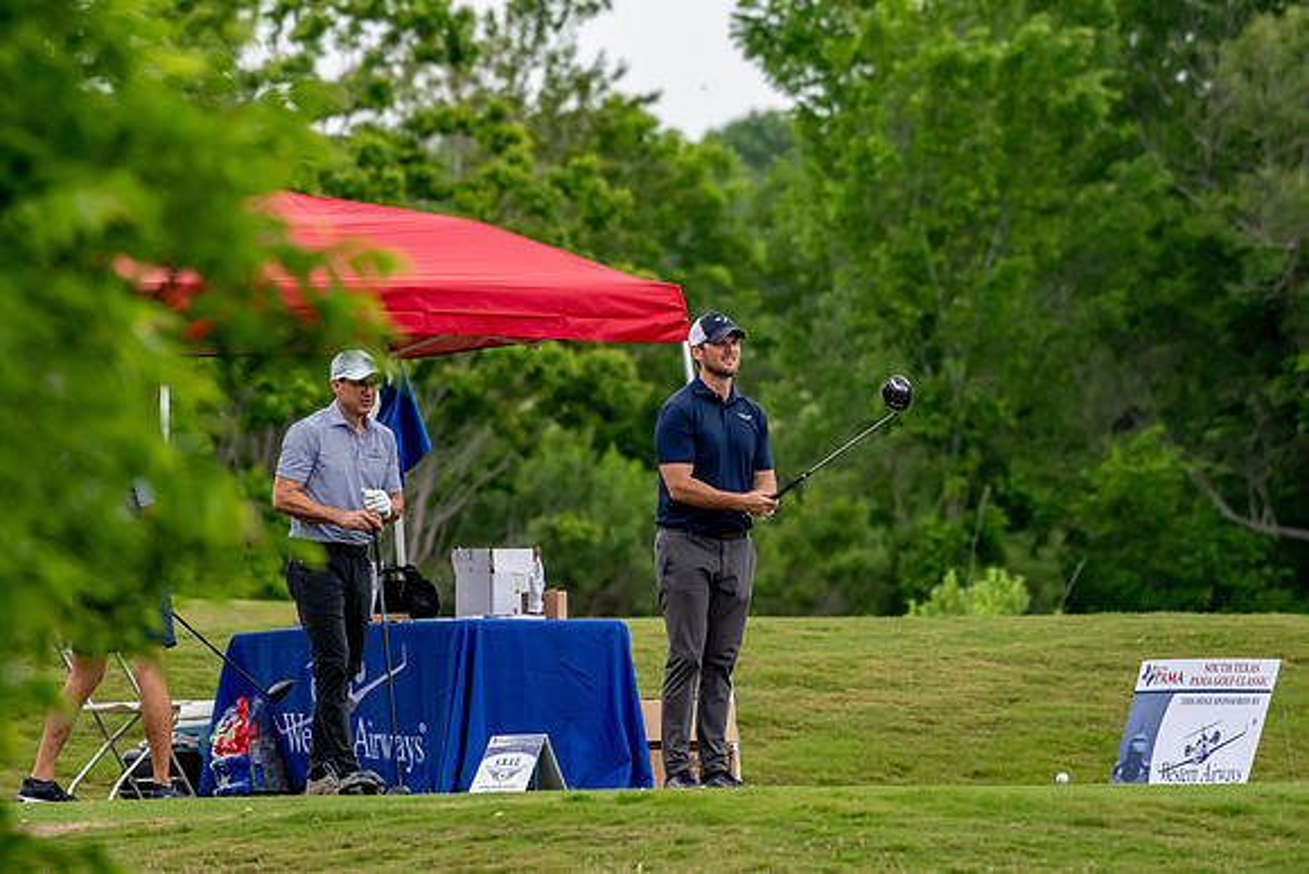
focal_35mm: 435
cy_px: 437
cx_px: 654
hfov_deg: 4.7
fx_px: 15820
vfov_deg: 3.2
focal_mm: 290
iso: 1000
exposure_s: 1/2000
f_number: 5.6
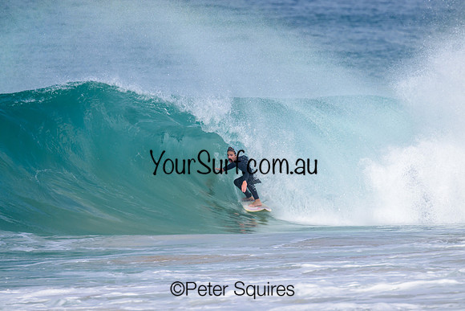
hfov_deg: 2.6
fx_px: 10335
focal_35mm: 800
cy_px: 156
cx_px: 232
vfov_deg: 1.7
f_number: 11
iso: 640
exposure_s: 1/2000
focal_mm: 800
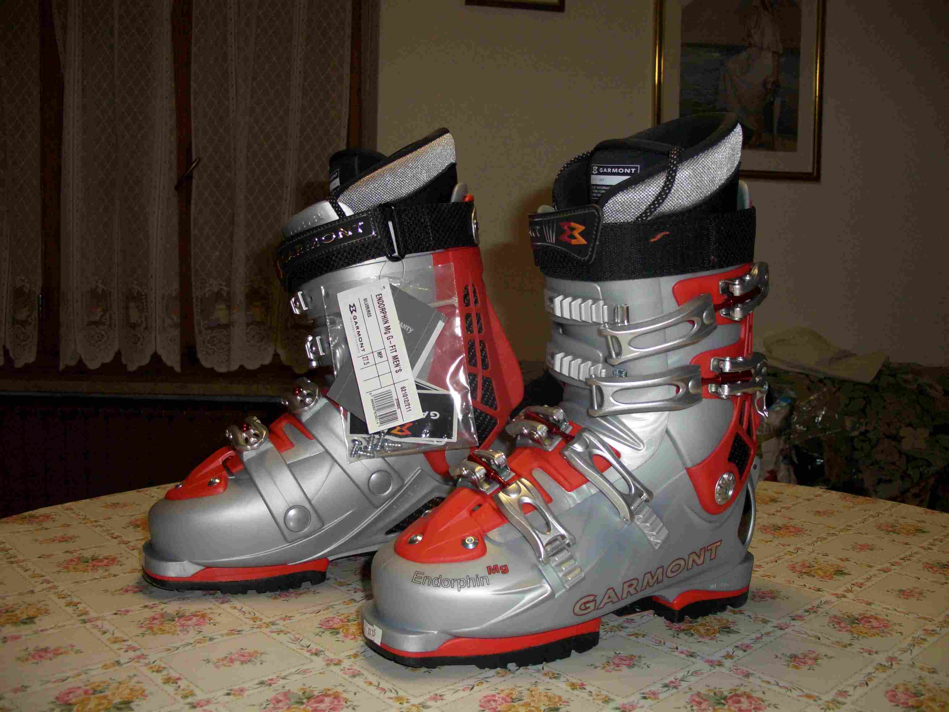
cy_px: 356
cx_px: 474
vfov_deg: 42.9
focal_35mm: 33
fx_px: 905
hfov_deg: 55.4
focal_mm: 7.1
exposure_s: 1/60
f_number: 2.8
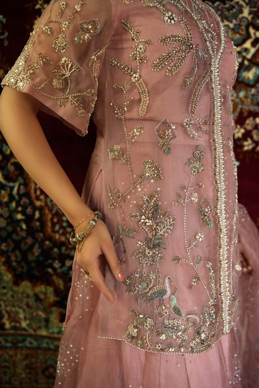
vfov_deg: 54.4
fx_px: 378
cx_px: 130
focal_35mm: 35
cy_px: 194
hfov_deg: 37.9
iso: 640
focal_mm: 35
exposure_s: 1/200
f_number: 2.8
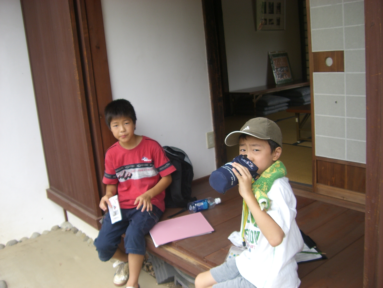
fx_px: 420
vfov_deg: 37.7
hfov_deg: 49.0
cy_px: 144
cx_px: 192
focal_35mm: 38
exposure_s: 1/125
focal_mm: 6.2
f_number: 2.7
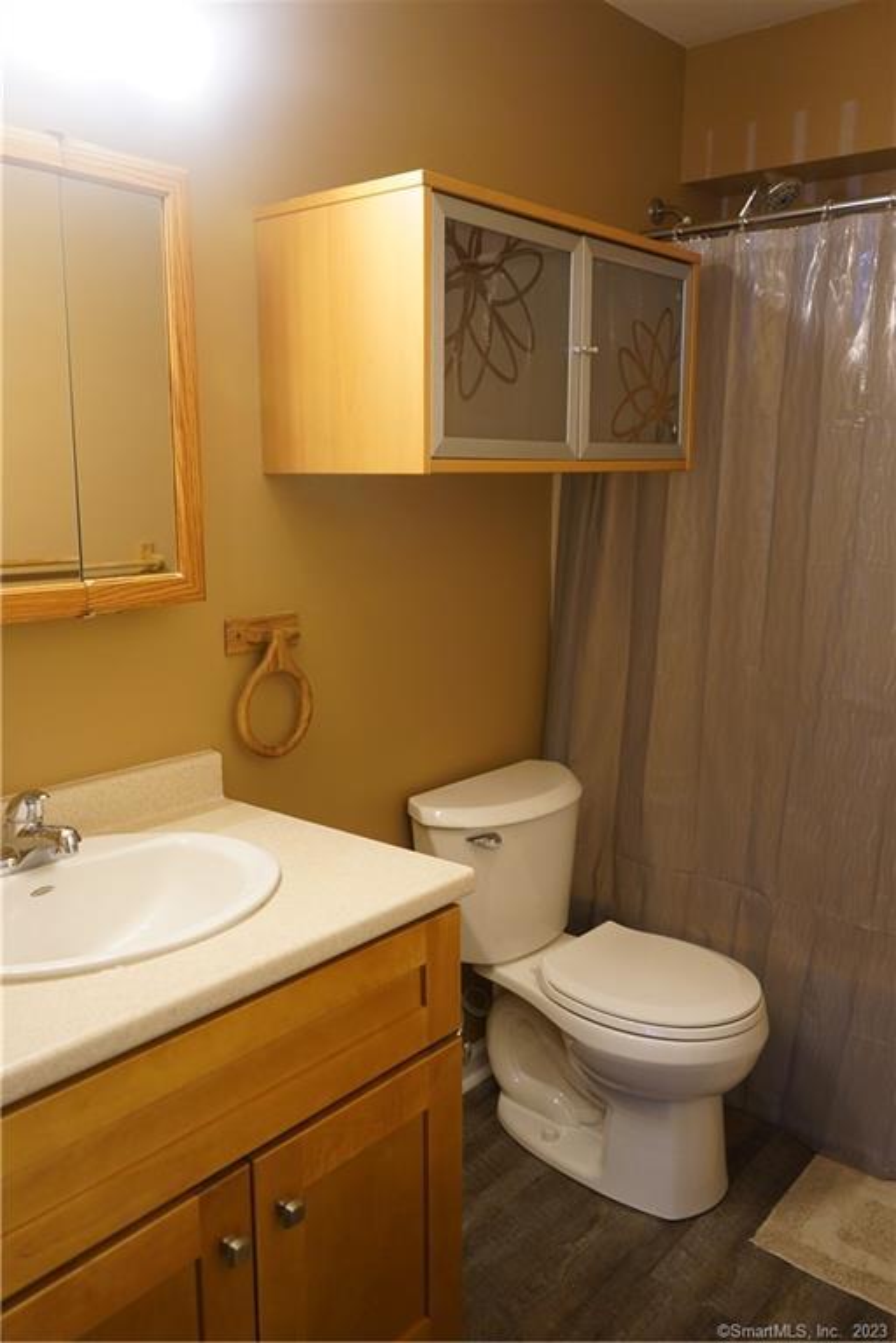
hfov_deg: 45.0
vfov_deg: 63.7
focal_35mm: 29
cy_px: 672
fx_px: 1083
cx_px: 448
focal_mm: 29
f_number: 3.5
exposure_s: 1/160
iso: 2000
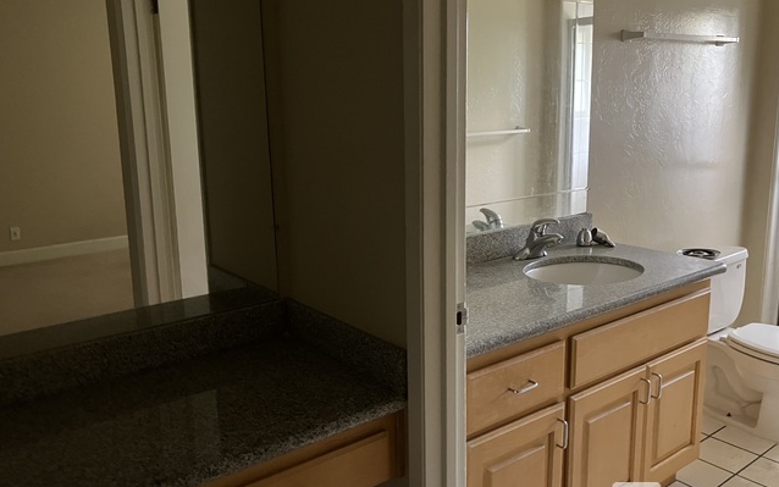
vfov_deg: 40.6
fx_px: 658
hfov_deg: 61.2
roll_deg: +1.0
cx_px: 402
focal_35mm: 31
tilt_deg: -9.5
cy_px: 226
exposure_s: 1/30
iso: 640
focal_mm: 3.99
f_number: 1.8
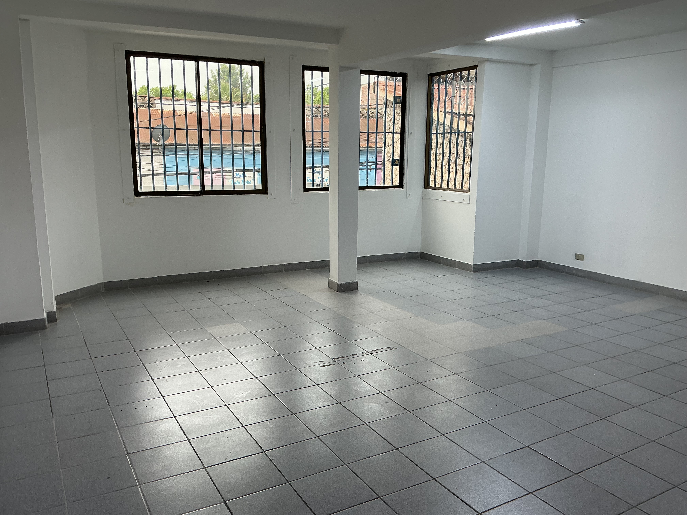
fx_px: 576
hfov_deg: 61.7
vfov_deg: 48.2
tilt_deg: -11.3
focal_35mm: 29
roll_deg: -0.3
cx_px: 344
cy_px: 258
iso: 40
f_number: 1.8
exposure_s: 1/120
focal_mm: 3
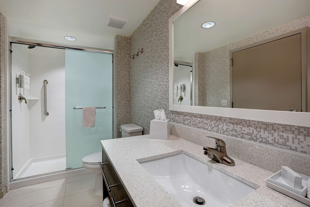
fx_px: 129
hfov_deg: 100.4
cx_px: 155
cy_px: 104
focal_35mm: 15
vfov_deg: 77.3
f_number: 8
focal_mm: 10
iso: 200
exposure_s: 1/20
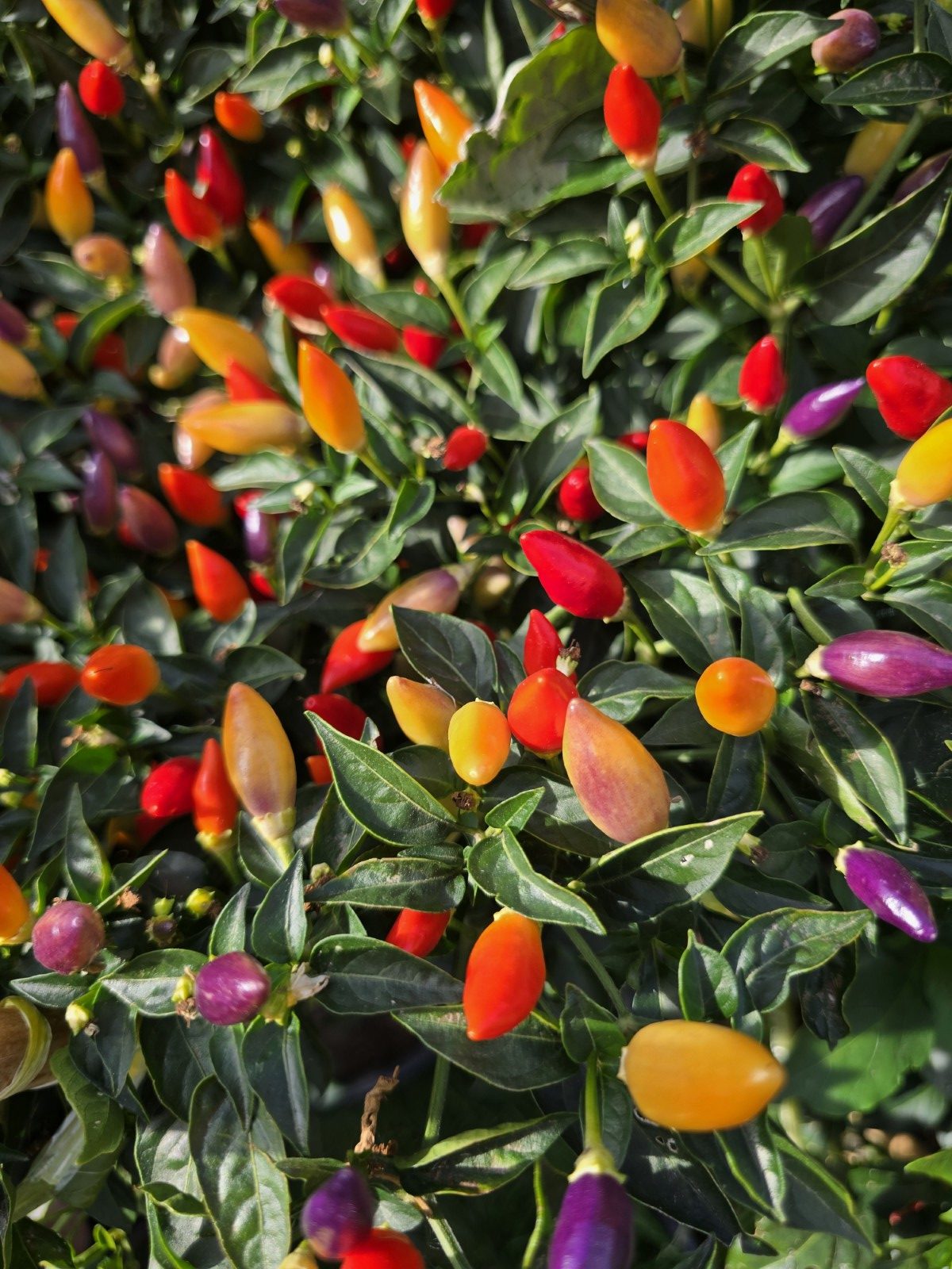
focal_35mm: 23
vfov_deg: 73.9
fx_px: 843
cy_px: 634
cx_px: 476
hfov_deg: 58.9
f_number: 1.7
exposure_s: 1/253
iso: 12
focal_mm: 6.3
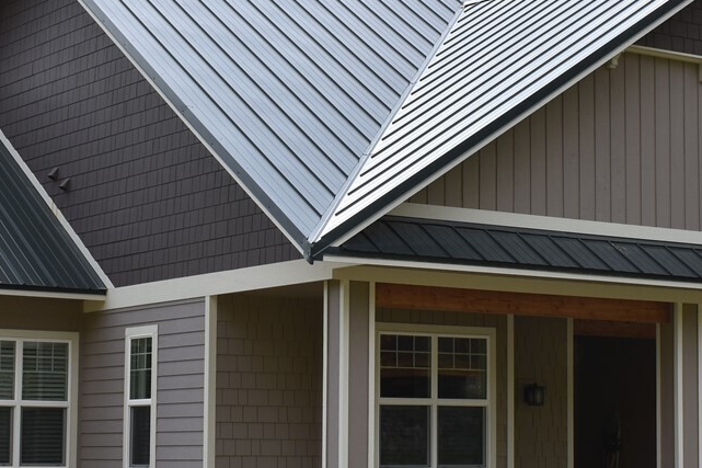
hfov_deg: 20.5
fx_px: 1936
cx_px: 480
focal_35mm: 99
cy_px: 248
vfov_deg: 13.8
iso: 125
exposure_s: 1/250
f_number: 8
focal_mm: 25
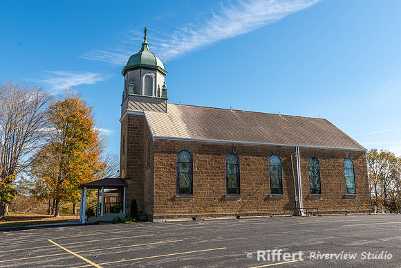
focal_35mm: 30
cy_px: 134
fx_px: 337
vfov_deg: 43.3
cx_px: 200
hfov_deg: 61.5
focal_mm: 29
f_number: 9
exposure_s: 1/200
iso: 100
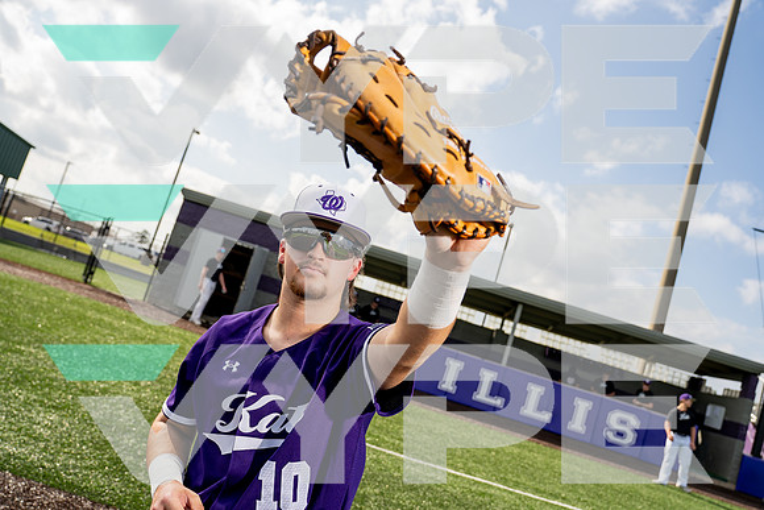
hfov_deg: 63.0
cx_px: 382
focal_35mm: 29
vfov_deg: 44.5
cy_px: 255
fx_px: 623
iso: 100
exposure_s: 1/640
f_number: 4.5
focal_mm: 29
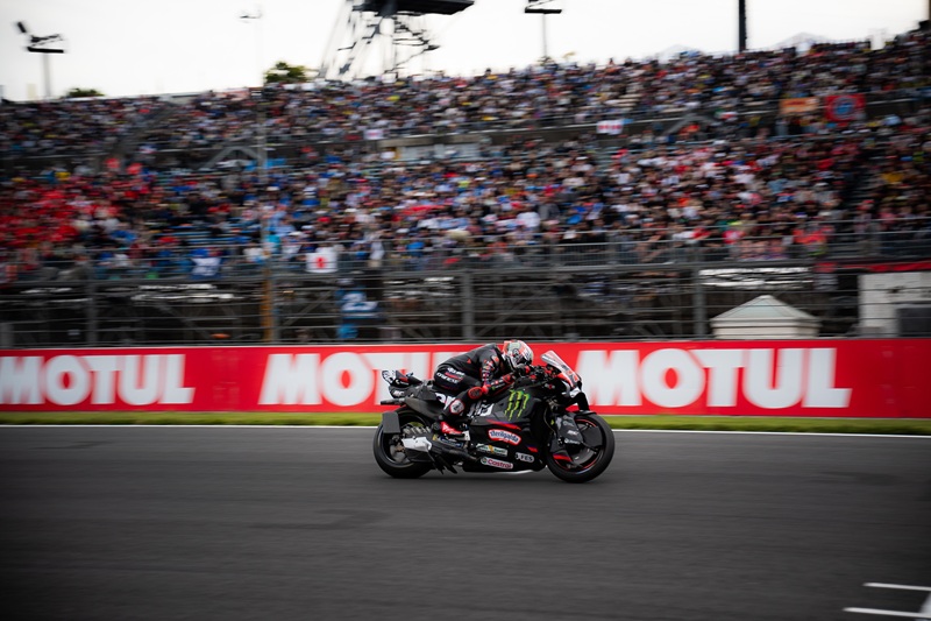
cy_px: 310
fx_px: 1577
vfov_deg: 22.3
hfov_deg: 32.9
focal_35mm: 61
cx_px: 466
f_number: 2.8
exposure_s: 1/800
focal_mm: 61
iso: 100
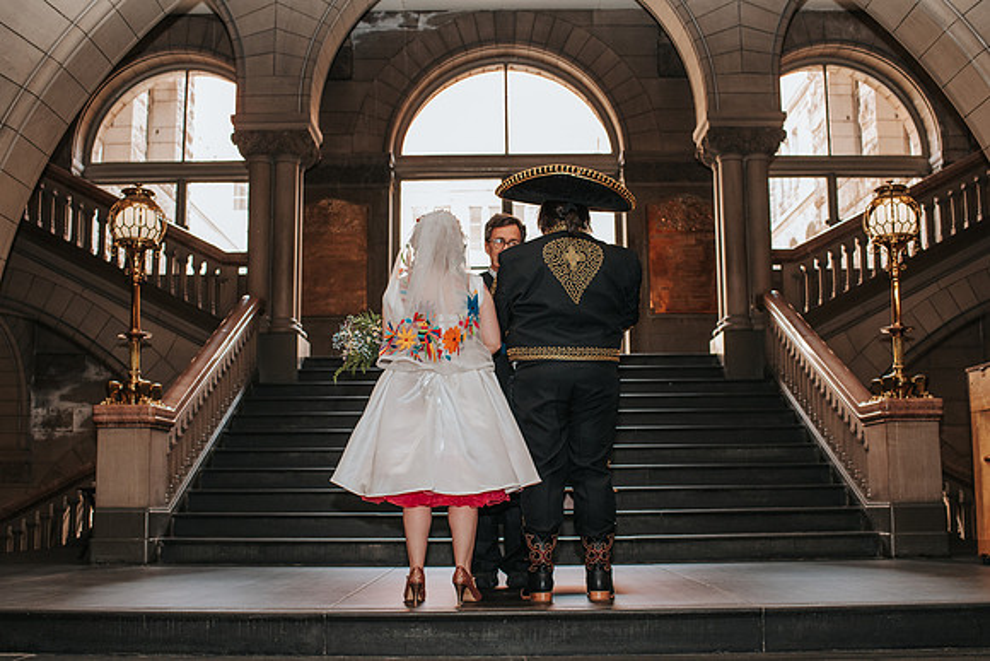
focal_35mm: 39
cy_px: 363
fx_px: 1069
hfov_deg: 49.7
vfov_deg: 34.3
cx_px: 492
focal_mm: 35
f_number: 3.5
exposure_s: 1/200
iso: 1000
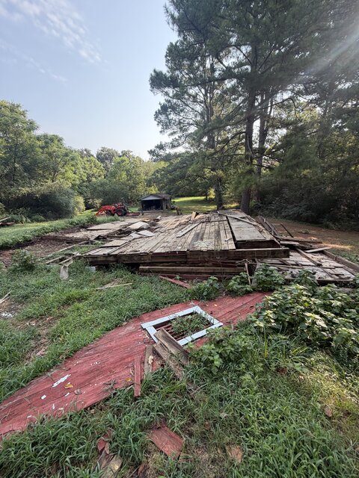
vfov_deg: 102.1
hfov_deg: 85.7
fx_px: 194
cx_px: 180
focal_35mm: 14
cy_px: 239
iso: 40
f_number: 2.2
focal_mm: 2.22
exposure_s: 1/243
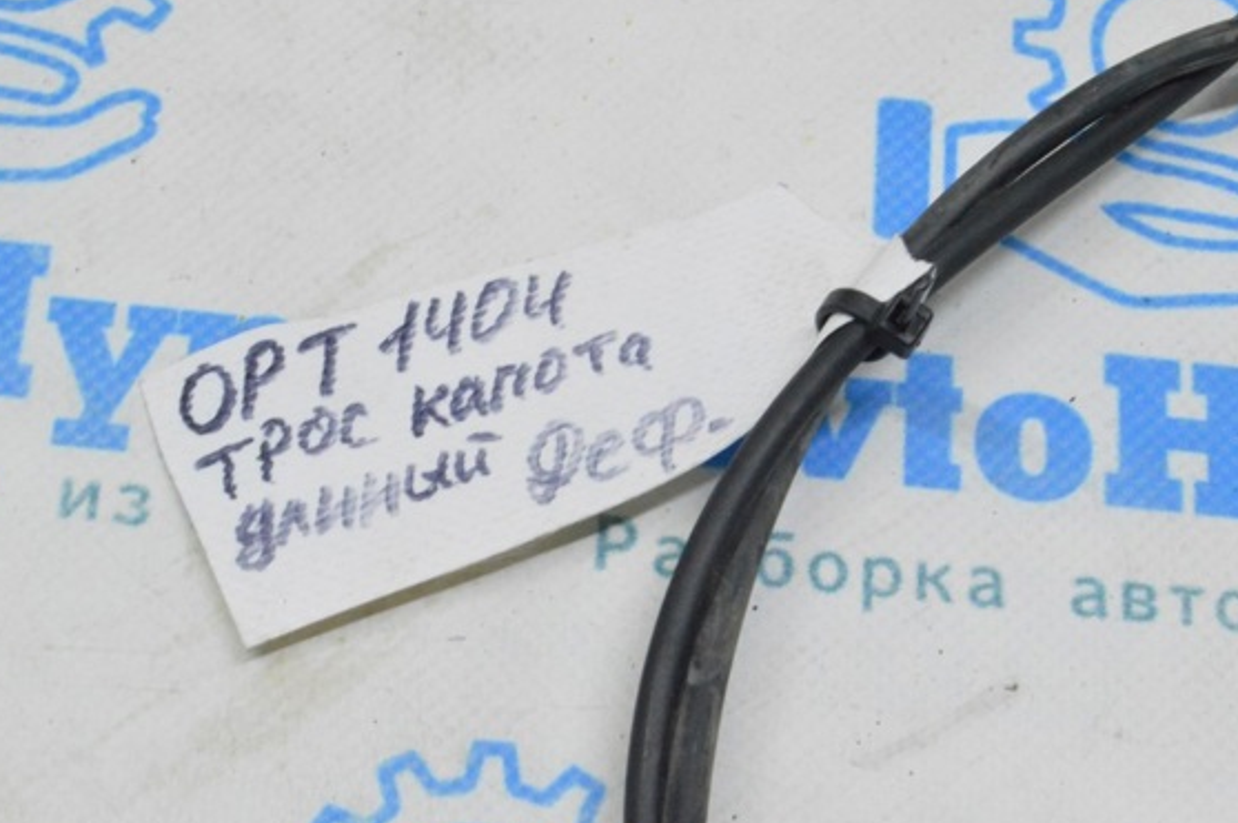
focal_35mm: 95
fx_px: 3249
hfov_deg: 21.6
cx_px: 608
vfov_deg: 14.4
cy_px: 405
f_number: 20
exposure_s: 1/20
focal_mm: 55
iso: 6400
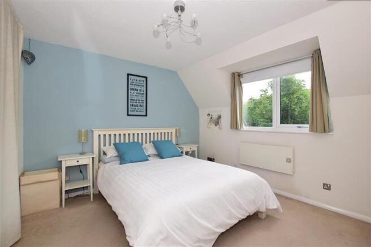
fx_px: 155
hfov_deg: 100.4
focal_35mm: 15
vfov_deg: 77.3
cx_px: 186
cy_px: 124
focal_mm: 10
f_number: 7.1
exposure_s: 1/200
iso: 400
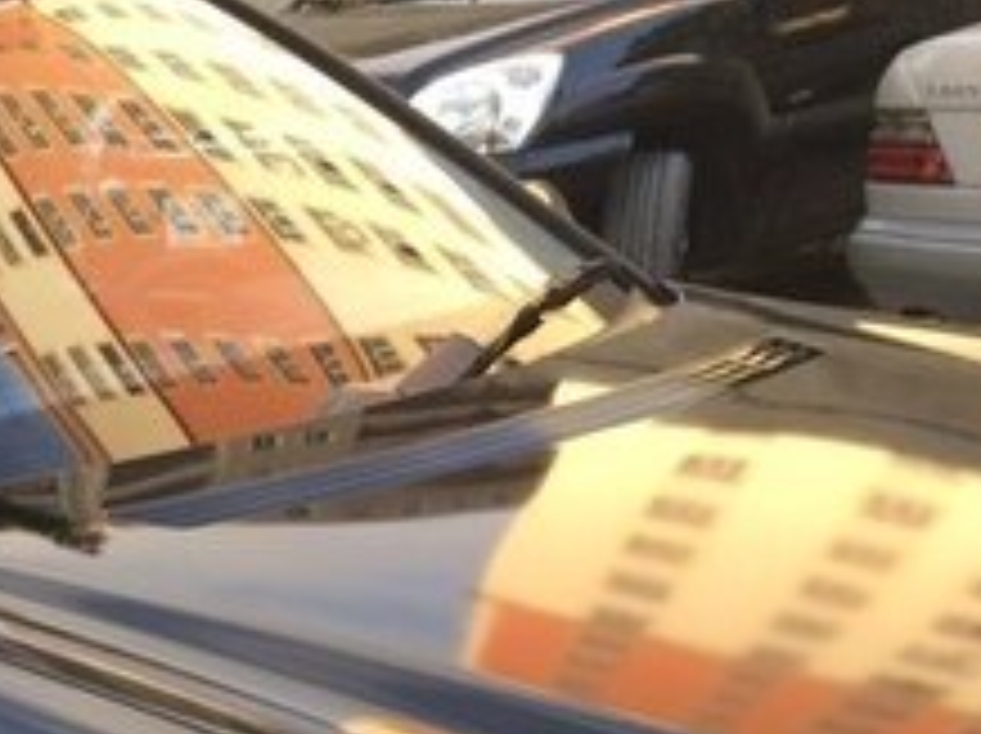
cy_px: 952
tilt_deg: -15.6
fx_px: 2491
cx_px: -274
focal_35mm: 88
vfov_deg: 15.9
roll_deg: +3.6
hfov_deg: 20.5
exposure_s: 1/101
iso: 32
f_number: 2.2
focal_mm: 4.15
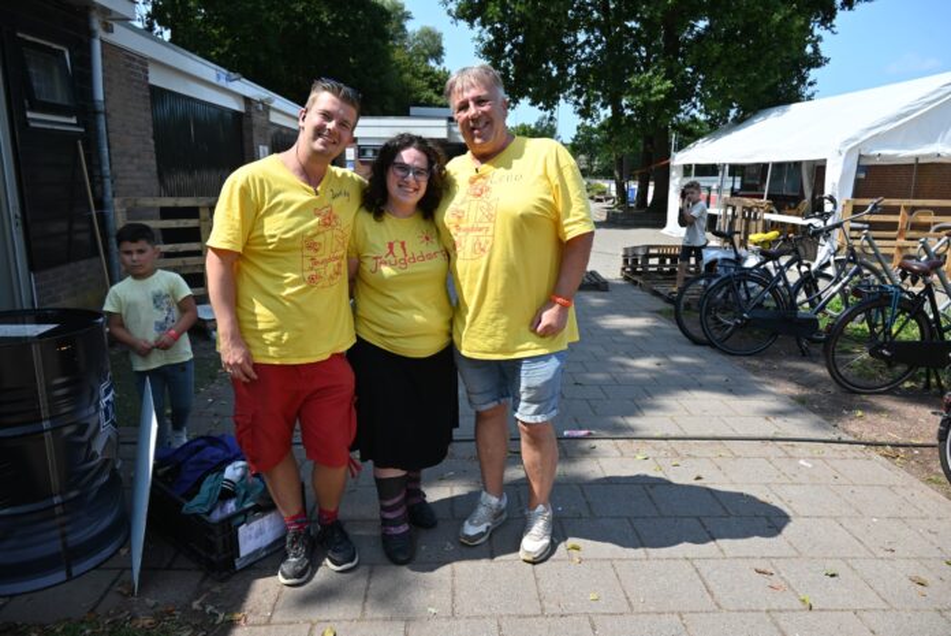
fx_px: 634
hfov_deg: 73.7
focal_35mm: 24
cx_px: 476
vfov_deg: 53.2
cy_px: 318
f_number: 6.3
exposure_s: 1/320
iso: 100
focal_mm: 24
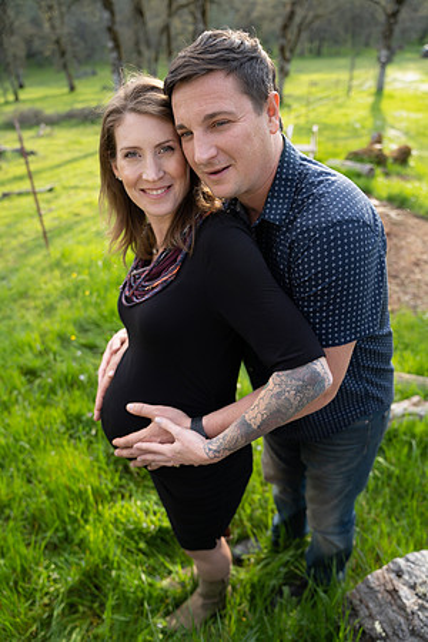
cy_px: 321
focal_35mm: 24
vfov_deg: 73.7
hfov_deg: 53.1
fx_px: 428
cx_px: 214
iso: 200
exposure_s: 1/250
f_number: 2.8
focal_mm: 24
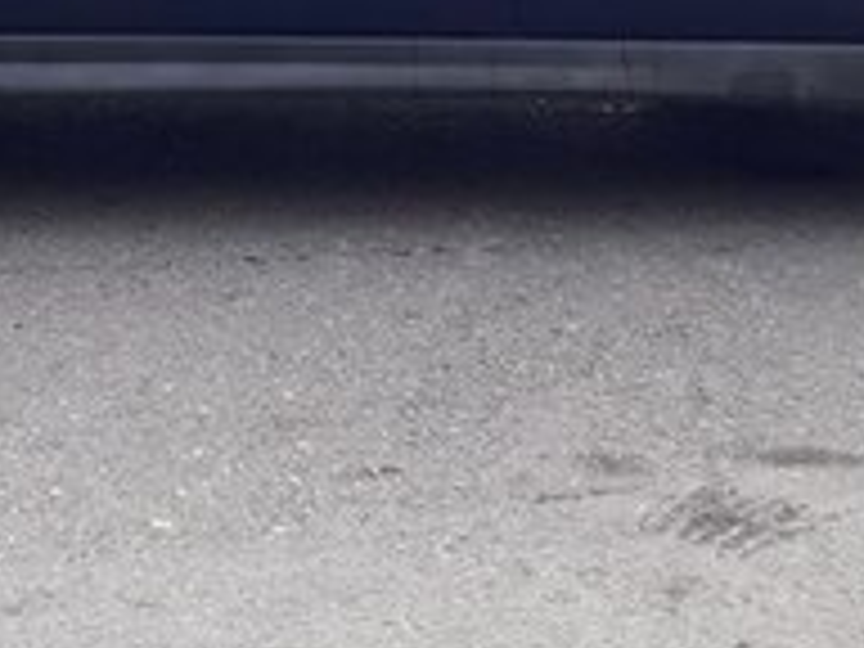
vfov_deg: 15.1
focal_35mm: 93
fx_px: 2321
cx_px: 320
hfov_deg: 21.0
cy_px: -227
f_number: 1.9
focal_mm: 3.6
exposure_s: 1/450
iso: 40
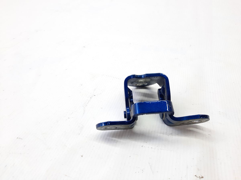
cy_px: 90
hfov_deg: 69.4
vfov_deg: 54.9
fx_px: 174
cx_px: 120
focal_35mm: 25
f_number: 2
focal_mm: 4.6
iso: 80
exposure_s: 1/50
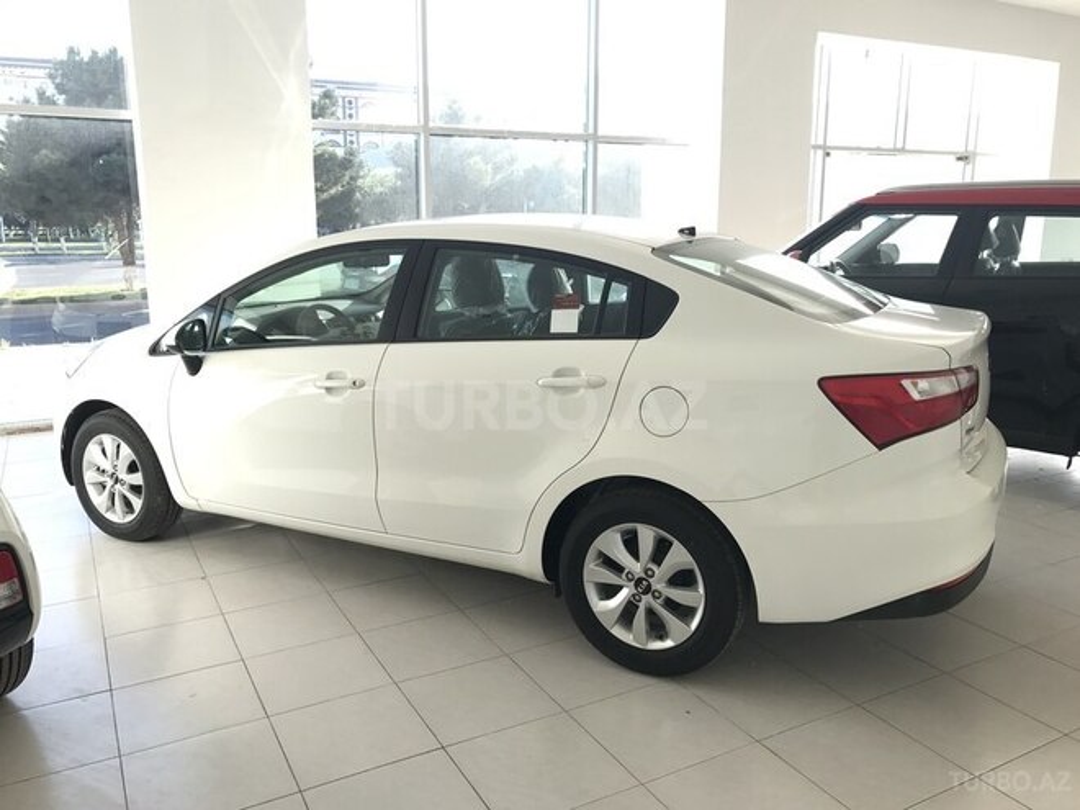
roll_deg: +0.3
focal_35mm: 28
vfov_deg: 49.7
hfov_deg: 63.4
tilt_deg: -9.8
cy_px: 405
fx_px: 874
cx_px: 540
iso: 20
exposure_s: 1/230
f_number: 1.8
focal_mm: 3.99
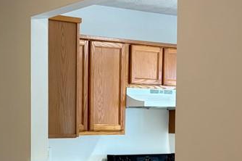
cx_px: 49
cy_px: 145
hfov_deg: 24.1
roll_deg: -0.5
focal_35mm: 83
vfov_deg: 16.2
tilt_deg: -2.3
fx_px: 557
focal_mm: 5.96
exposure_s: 1/60
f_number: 1.6
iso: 125
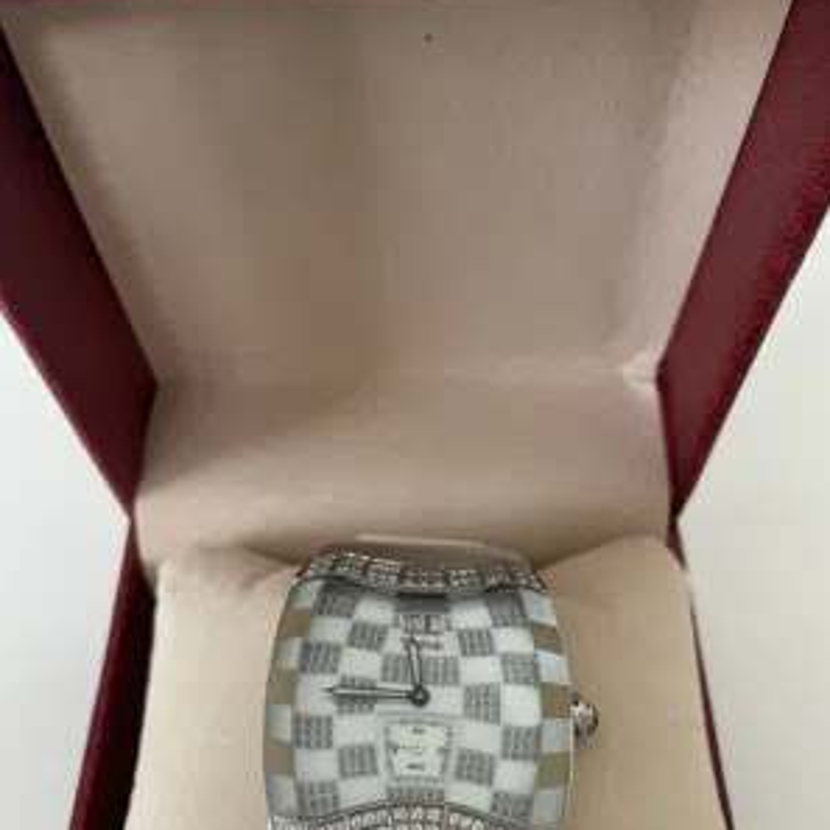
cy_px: 548
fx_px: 841
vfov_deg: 51.6
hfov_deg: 52.5
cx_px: 416
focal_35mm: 31
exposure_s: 1/60
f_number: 1.6
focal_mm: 4.2
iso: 200
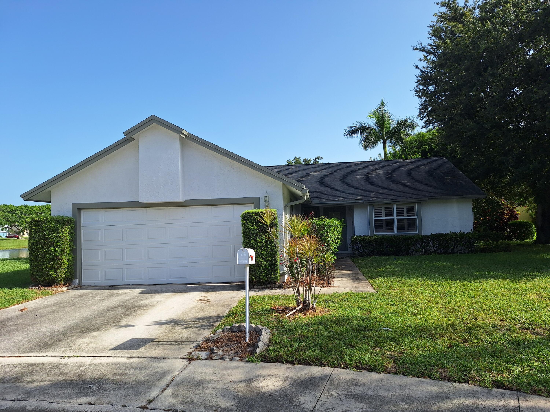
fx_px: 365
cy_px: 206
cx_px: 275
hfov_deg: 73.9
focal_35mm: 23
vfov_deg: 58.9
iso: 40
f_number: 1.8
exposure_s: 1/1961
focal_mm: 5.54
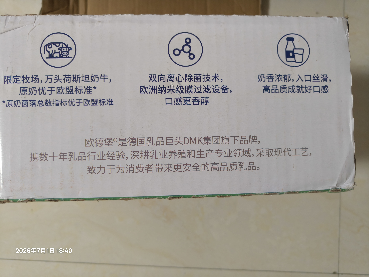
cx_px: 184
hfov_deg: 71.6
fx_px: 256
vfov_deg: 56.8
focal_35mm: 24
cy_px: 138
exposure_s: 1/50
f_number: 1.8
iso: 500
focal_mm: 5.59
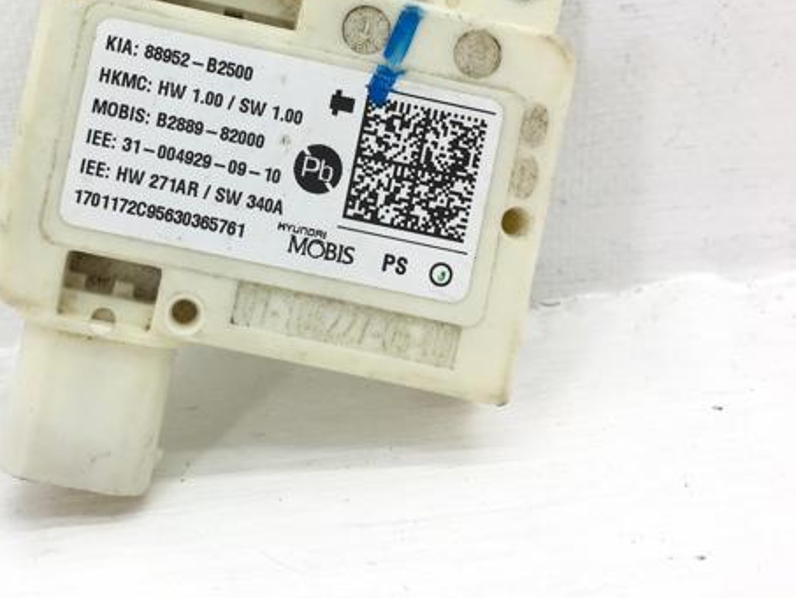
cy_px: 178
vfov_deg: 34.7
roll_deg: +6.4
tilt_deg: -17.7
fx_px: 943
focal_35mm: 41
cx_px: 237
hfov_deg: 44.8
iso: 25
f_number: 2.2
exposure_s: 1/183
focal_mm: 4.15
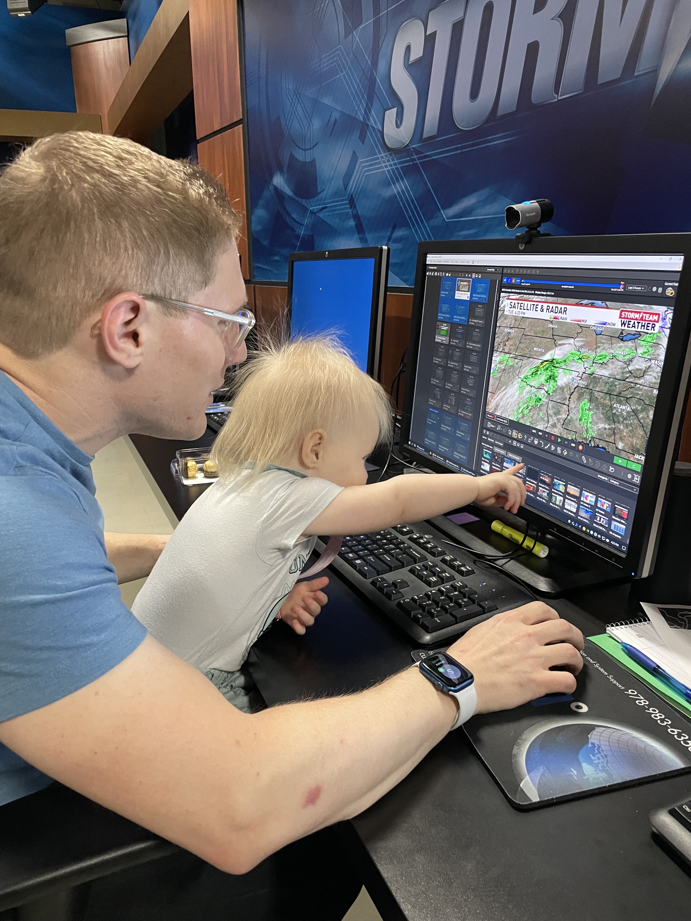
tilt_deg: -15.2
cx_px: 346
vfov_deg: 67.3
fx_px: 692
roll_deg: +0.9
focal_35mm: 26
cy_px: 460
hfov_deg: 53.1
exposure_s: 1/40
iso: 400
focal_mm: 4.2
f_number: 1.6
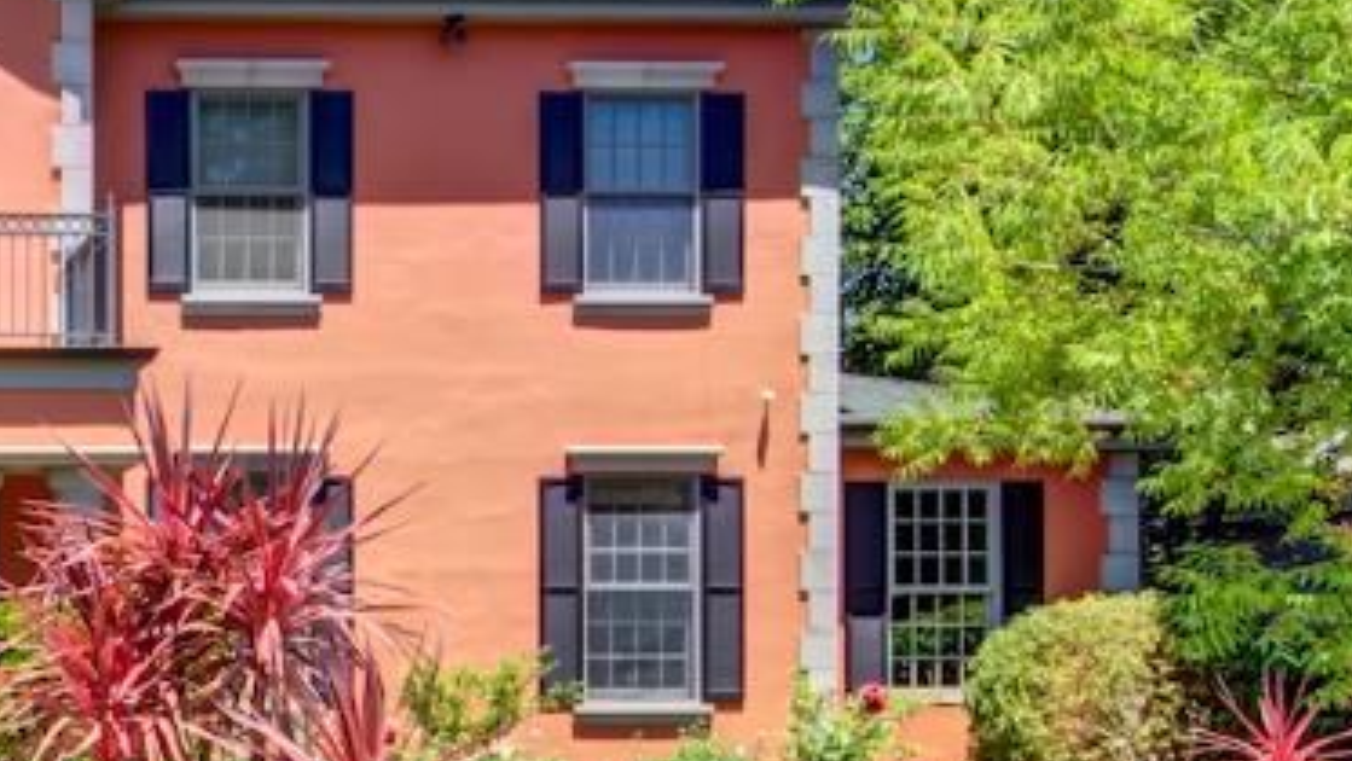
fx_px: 2116
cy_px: 660
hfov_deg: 30.3
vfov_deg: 20.1
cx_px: -265
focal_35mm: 59
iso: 100
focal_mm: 14
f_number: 14
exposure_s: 1/60
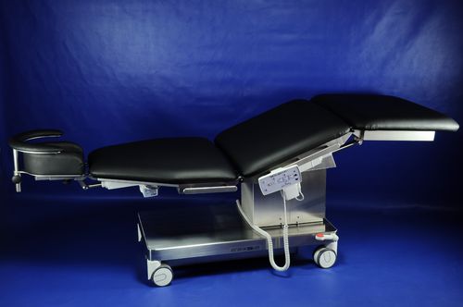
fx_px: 674
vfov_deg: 25.7
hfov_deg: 37.9
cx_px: 232
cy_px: 154
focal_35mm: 52
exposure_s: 4
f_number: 20
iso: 100
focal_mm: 35
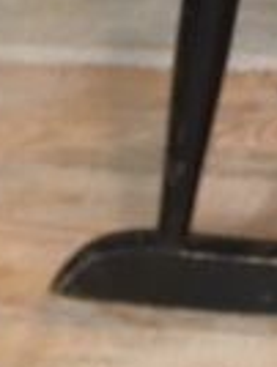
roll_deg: +0.1
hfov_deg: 9.8
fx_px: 1468
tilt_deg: -15.0
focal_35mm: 138
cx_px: 617
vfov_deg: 11.8
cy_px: -493
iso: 64
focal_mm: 4.15
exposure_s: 1/17
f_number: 2.2
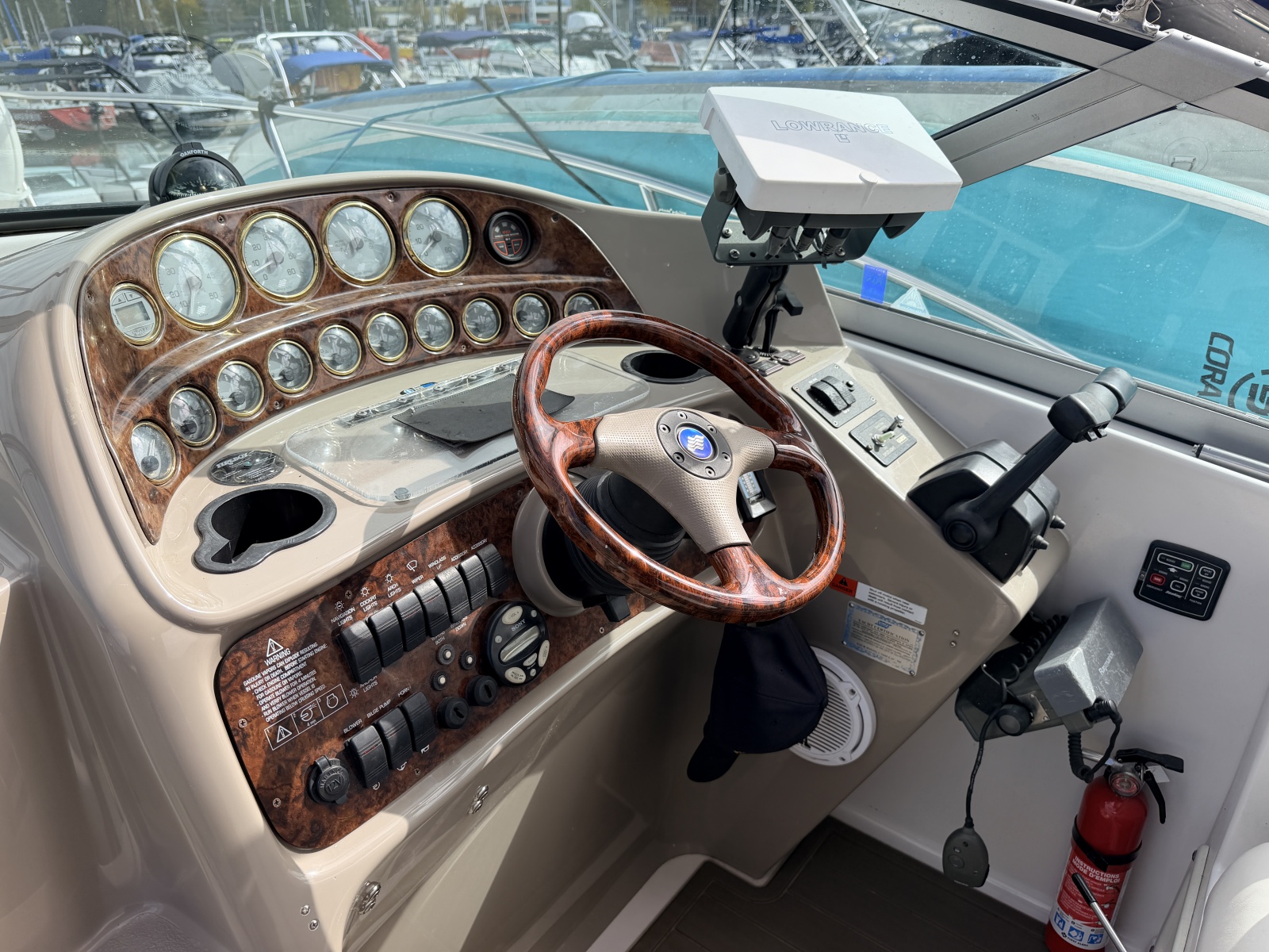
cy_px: 476
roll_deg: +1.8
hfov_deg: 71.6
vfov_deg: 56.8
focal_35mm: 24
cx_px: 634
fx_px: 880
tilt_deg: -26.8
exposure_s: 1/2611
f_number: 1.78
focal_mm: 6.76
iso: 80
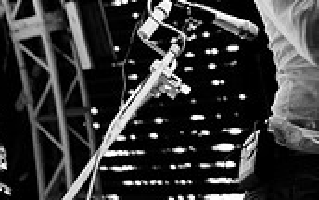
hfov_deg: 13.0
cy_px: -15
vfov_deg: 8.5
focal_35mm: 154
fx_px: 1341
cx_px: 441
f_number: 3.5
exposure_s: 1/500
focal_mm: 30
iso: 1600
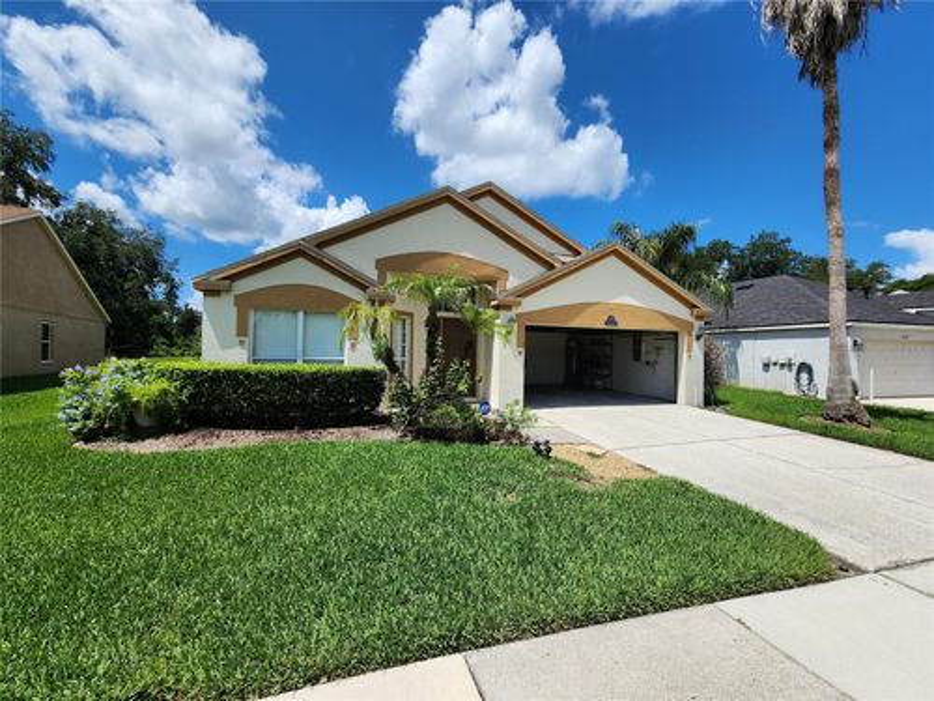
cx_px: 467
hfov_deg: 106.2
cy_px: 350
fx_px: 351
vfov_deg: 89.9
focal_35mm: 13
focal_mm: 2.2
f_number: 2.2
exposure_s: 1/2977
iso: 50
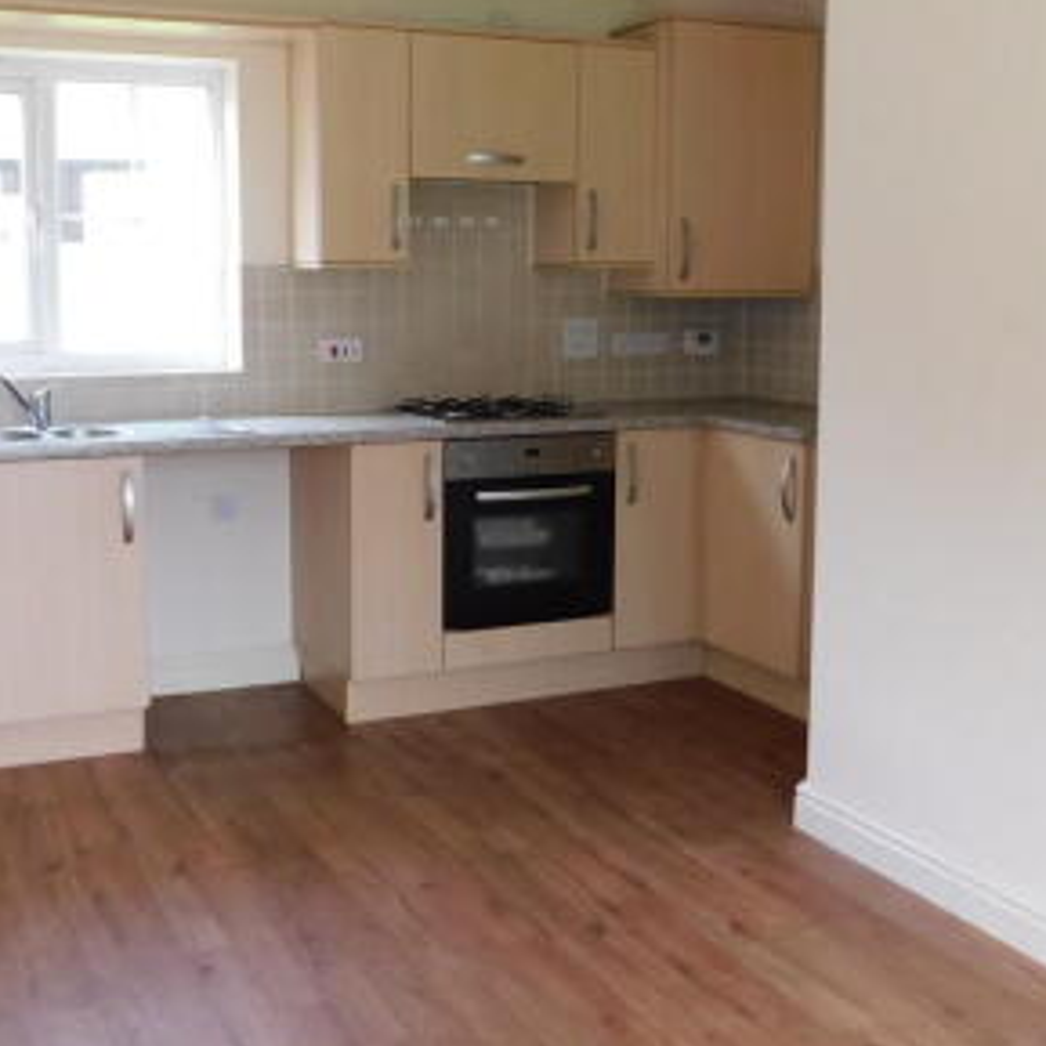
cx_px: 407
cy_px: 429
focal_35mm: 41
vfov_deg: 40.8
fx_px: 1402
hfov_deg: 40.7
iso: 125
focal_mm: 4
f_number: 3
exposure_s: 1/40
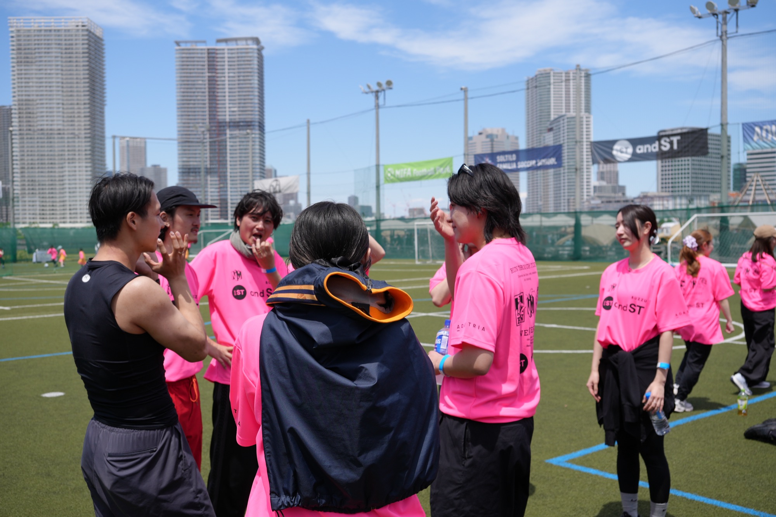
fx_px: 805
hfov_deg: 51.5
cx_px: 388
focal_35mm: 37
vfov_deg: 35.6
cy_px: 258
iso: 100
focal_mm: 24.9
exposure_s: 1/1000
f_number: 4.5
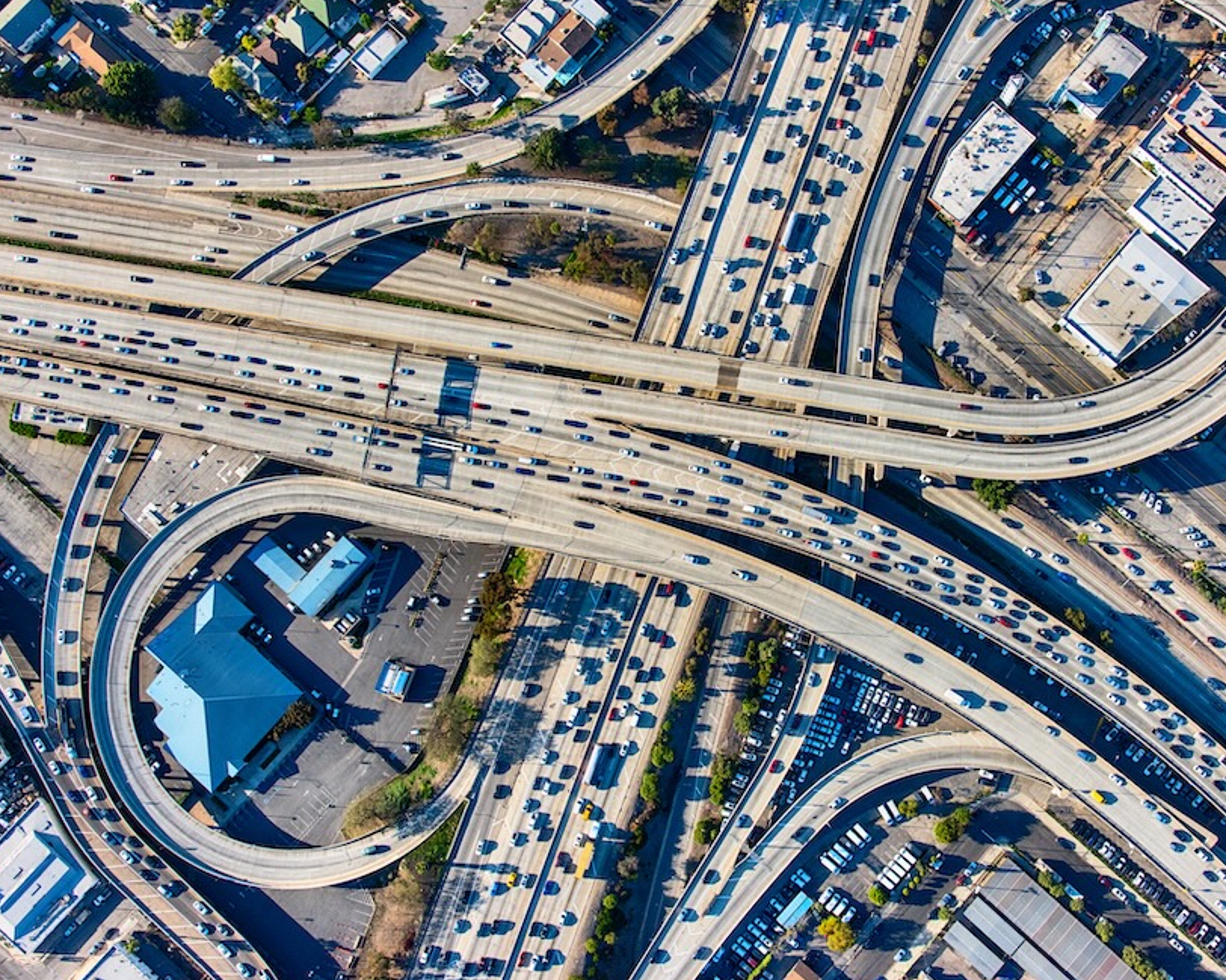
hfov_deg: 48.9
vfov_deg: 40.1
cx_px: 716
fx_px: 1342
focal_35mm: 37
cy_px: 484
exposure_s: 1/1600
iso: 640
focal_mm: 32
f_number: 7.1
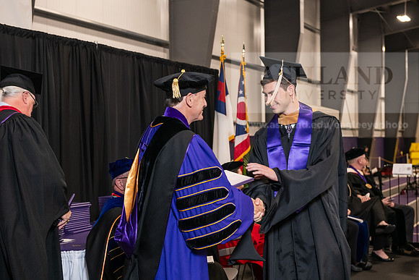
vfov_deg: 22.6
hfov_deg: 33.4
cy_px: 140
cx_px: 210
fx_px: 698
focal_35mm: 60
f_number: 5
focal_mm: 60
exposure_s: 1/125
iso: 2000
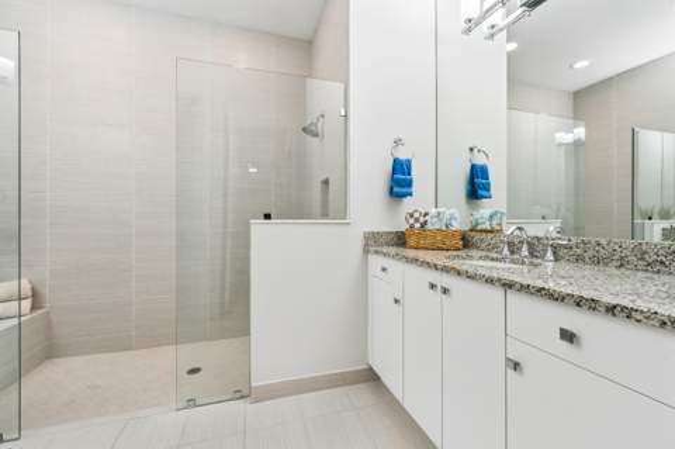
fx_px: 262
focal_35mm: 14
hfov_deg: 104.3
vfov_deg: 81.1
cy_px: 224
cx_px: 338
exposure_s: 1/6
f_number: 9
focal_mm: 14
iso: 250
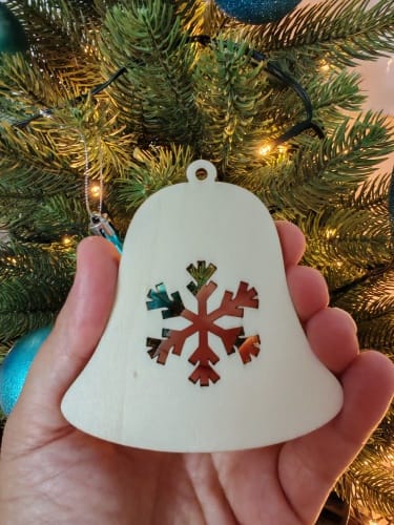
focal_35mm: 27
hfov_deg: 51.4
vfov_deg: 65.3
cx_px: 197
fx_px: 410
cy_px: 262
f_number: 2.2
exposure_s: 1/33
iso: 250
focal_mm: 1.96
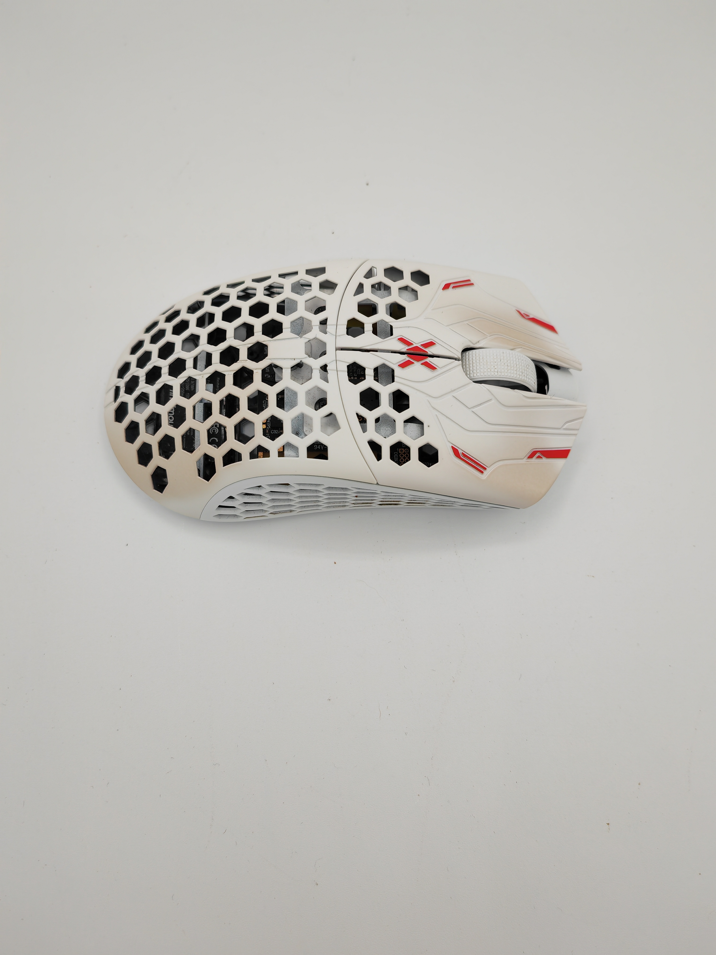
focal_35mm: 27
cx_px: 358
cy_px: 478
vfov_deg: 65.3
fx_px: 745
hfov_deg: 51.4
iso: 50
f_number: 1.8
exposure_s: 1/1000
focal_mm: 5.53
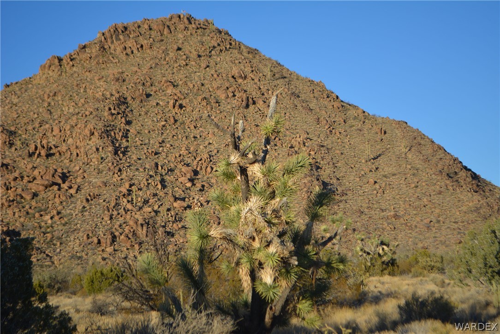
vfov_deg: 16.6
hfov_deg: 24.6
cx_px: 250
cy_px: 167
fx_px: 1146
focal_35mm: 82
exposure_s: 1/1600
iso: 400
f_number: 5.6
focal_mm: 55
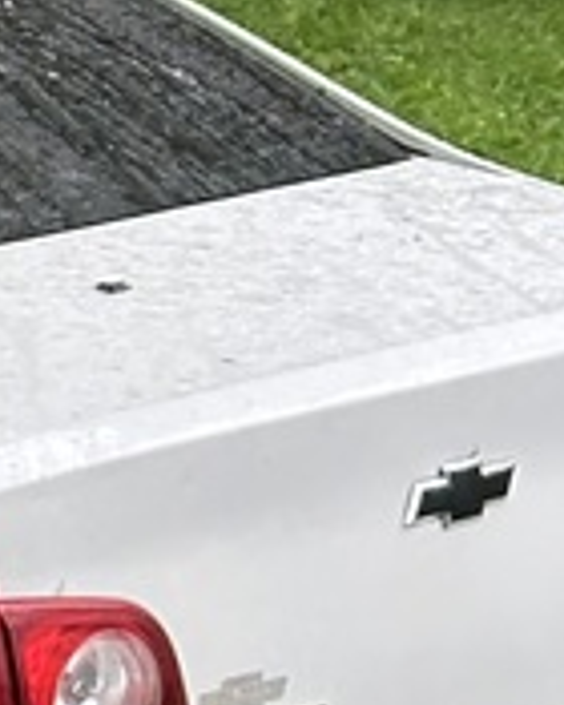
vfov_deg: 6.0
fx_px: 6719
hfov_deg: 4.6
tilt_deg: -6.4
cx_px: -999
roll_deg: -2.7
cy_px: 475
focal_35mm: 322
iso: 100
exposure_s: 1/60
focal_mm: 6.86
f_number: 1.78
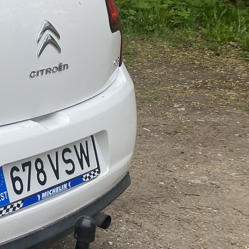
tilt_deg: -13.1
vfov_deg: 20.1
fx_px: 700
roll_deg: +2.2
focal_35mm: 86
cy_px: 95
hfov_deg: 16.6
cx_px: -206
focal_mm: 4.25
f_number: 1.8
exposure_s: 1/1007
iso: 32
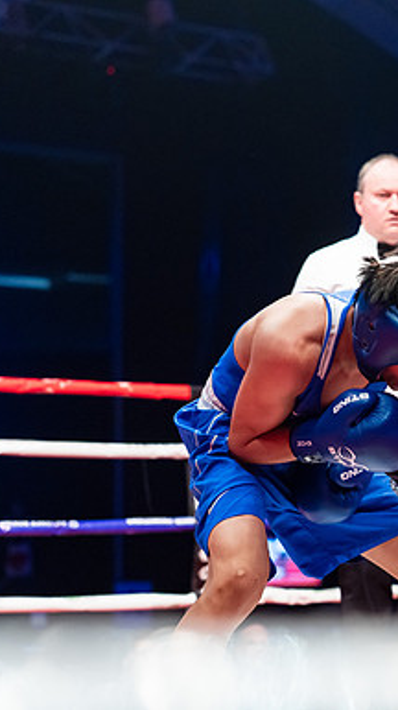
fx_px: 1692
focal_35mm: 90
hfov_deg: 13.1
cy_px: 355
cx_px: 462
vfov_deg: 23.7
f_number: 2.5
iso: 3200
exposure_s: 1/1000
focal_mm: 57
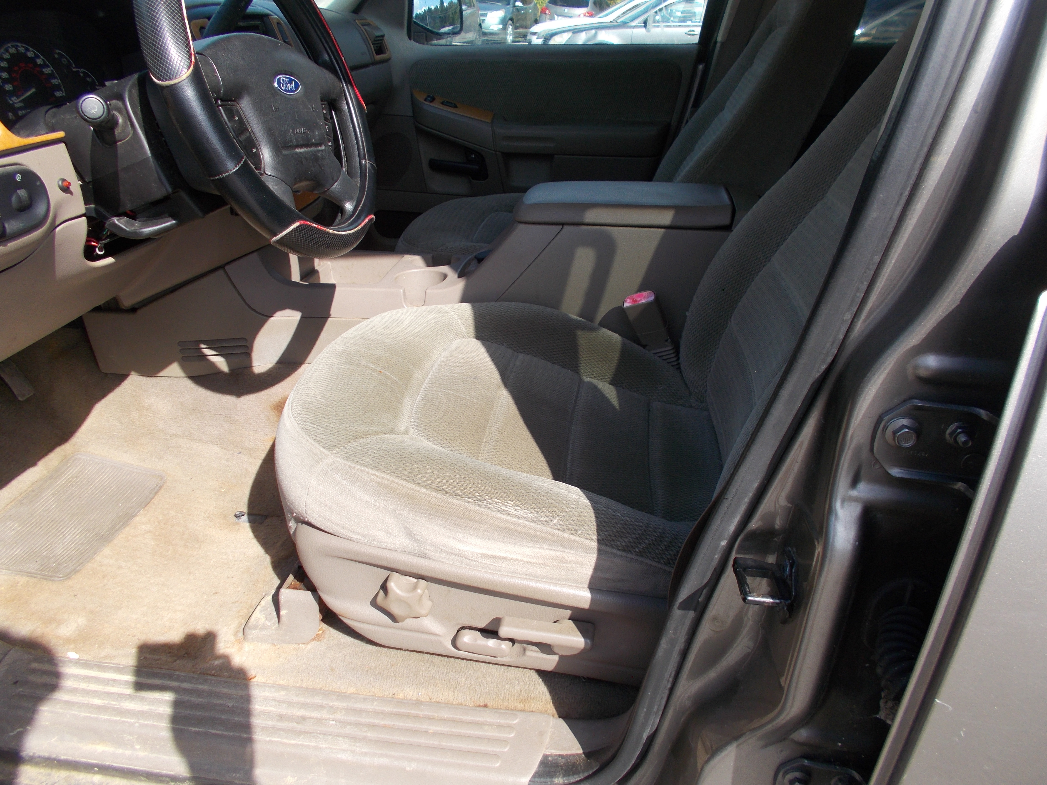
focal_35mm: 26
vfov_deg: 53.1
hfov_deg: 67.3
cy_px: 392
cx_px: 524
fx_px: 786
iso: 80
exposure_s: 1/400
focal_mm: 4.6
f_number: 3.2
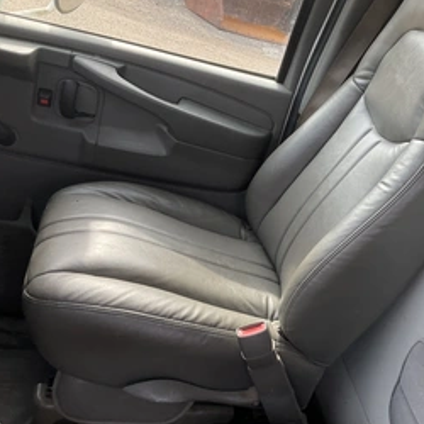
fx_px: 568
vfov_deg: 40.8
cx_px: 275
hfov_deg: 40.5
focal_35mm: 41
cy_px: 239
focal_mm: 3
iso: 32
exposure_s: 1/172
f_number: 1.8
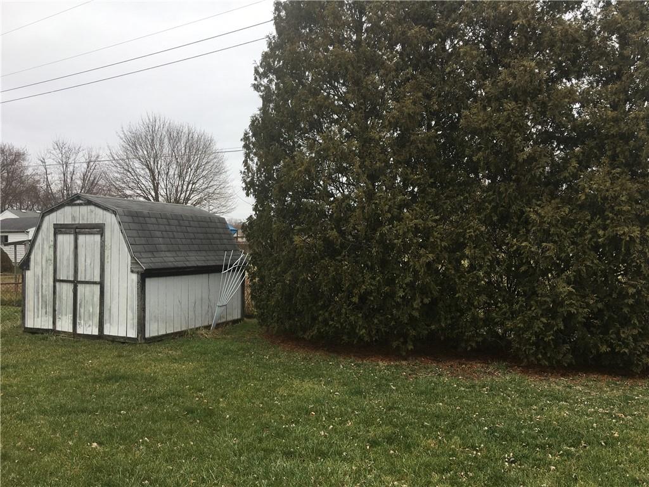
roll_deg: +0.3
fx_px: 544
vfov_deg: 48.2
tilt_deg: -1.2
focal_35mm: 29
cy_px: 244
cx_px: 324
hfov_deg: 61.7
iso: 25
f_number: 2.2
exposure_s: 1/248
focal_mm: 4.15
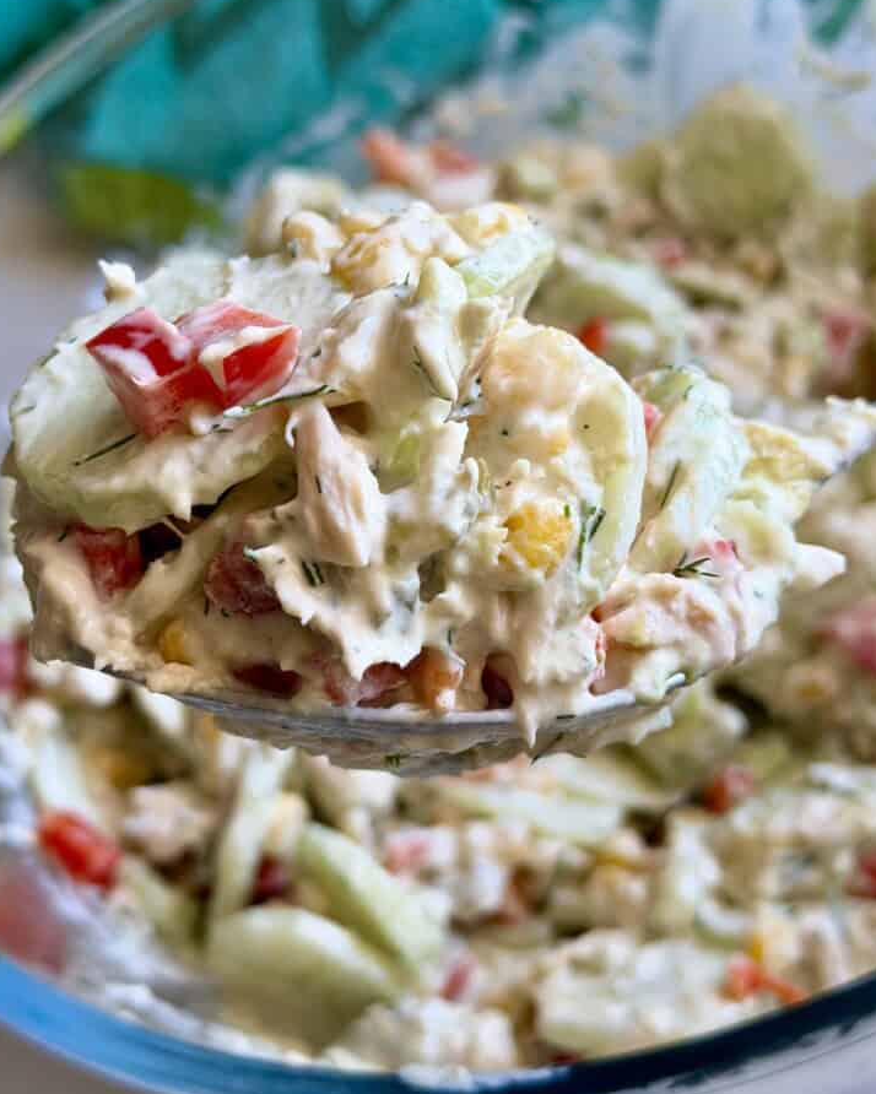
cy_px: 519
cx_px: 434
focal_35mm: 51
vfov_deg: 36.6
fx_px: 1652
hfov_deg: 29.7
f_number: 1.8
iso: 100
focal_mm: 6.8
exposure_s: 1/119
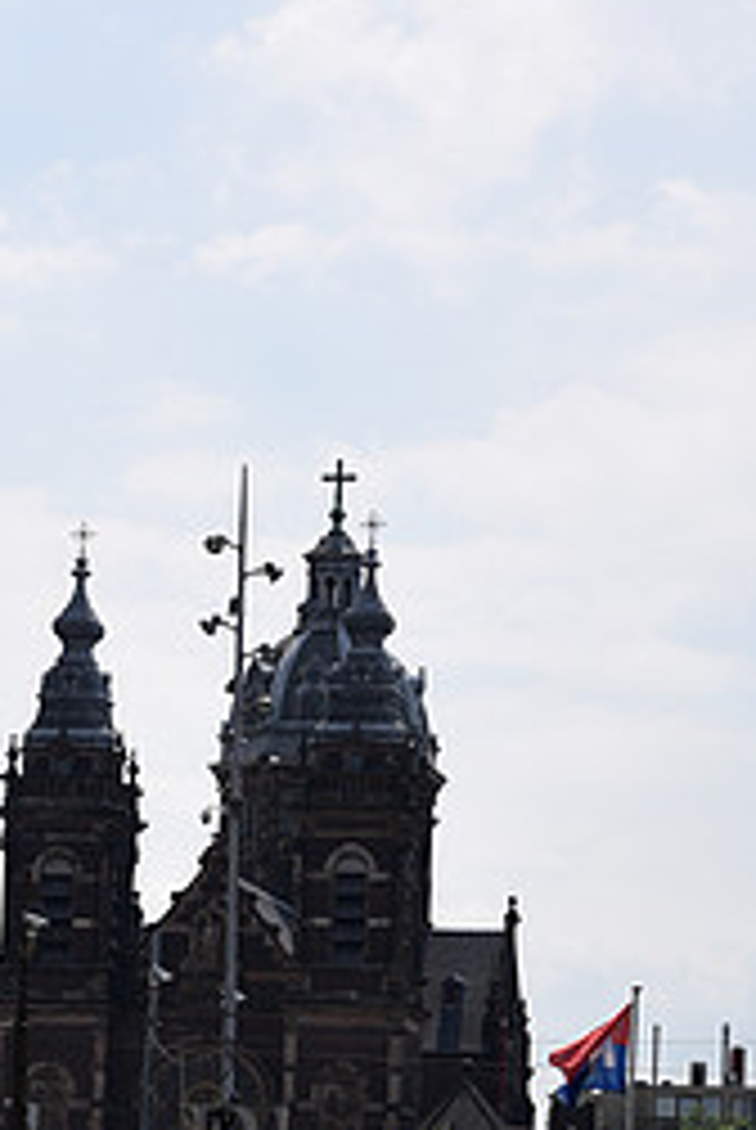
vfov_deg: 11.7
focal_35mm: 173
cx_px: 178
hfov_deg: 7.9
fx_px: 5434
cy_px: 1171
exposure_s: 1/320
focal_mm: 75
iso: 64
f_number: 9
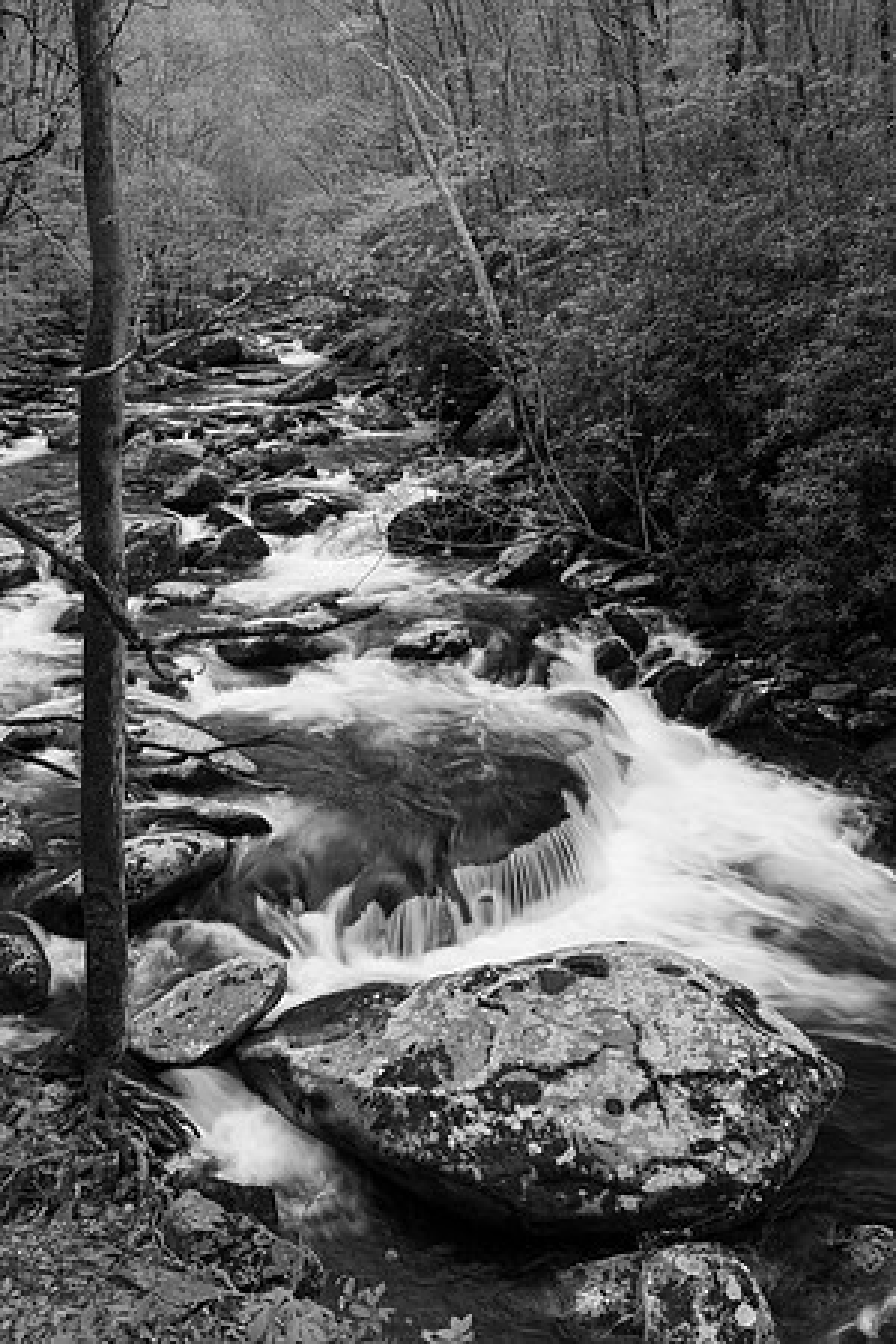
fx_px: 1195
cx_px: 448
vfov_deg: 58.7
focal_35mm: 32
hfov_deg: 41.1
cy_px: 672
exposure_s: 1/4
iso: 31
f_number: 13
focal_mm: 32
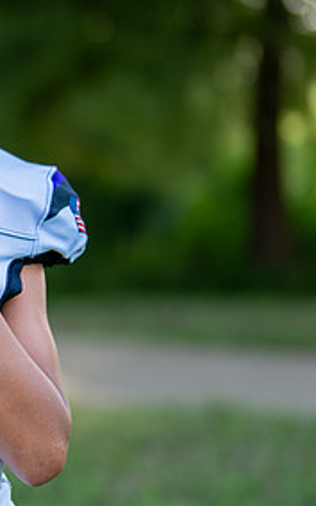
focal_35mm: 148
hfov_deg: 8.7
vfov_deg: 14.1
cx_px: -115
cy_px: 237
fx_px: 2043
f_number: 1.2
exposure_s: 1/1000
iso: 100
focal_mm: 50
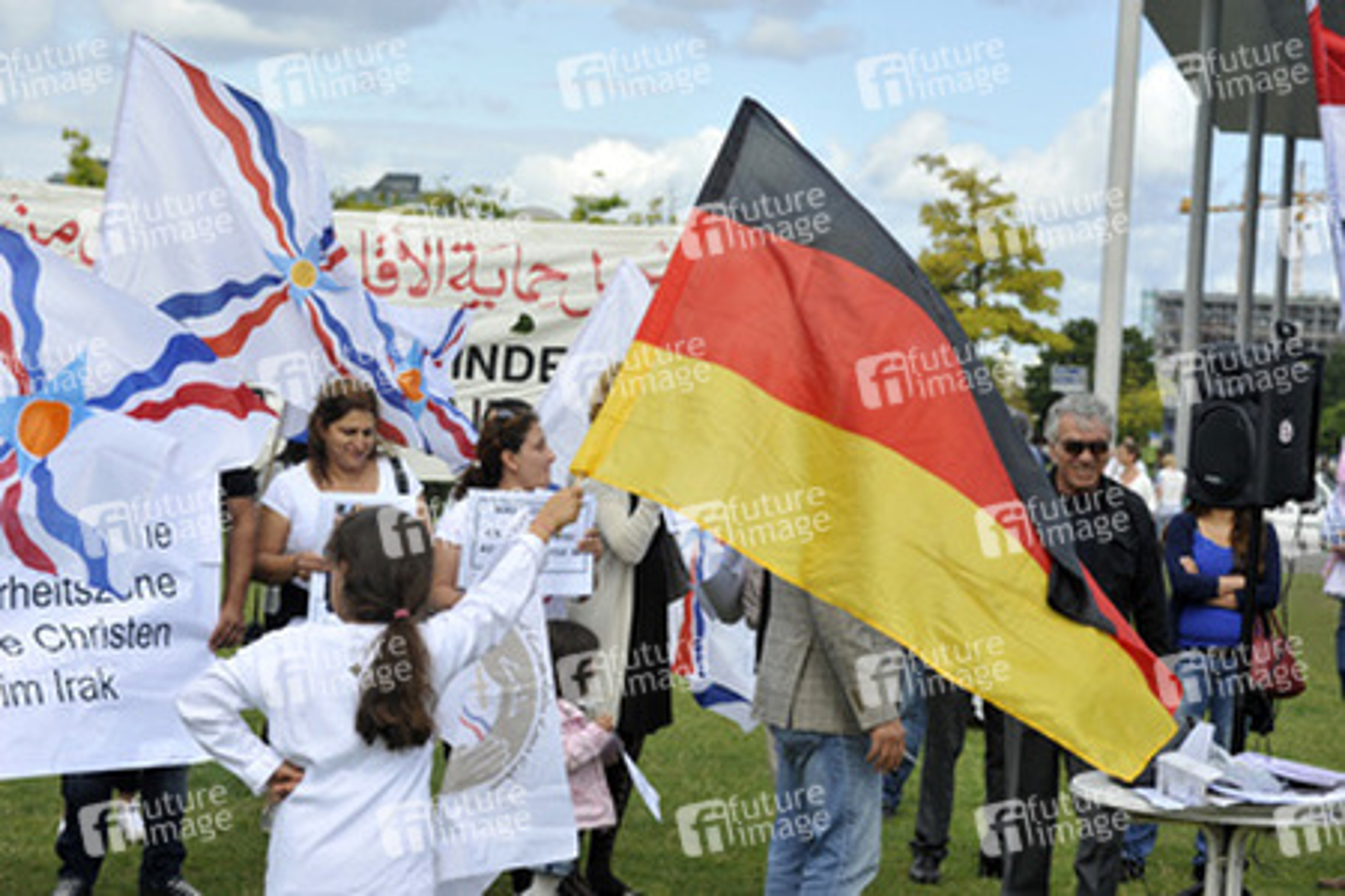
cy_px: 448
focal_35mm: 80
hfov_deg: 25.4
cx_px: 672
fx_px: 2989
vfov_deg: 17.1
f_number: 7.1
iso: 400
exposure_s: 1/1250
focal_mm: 80
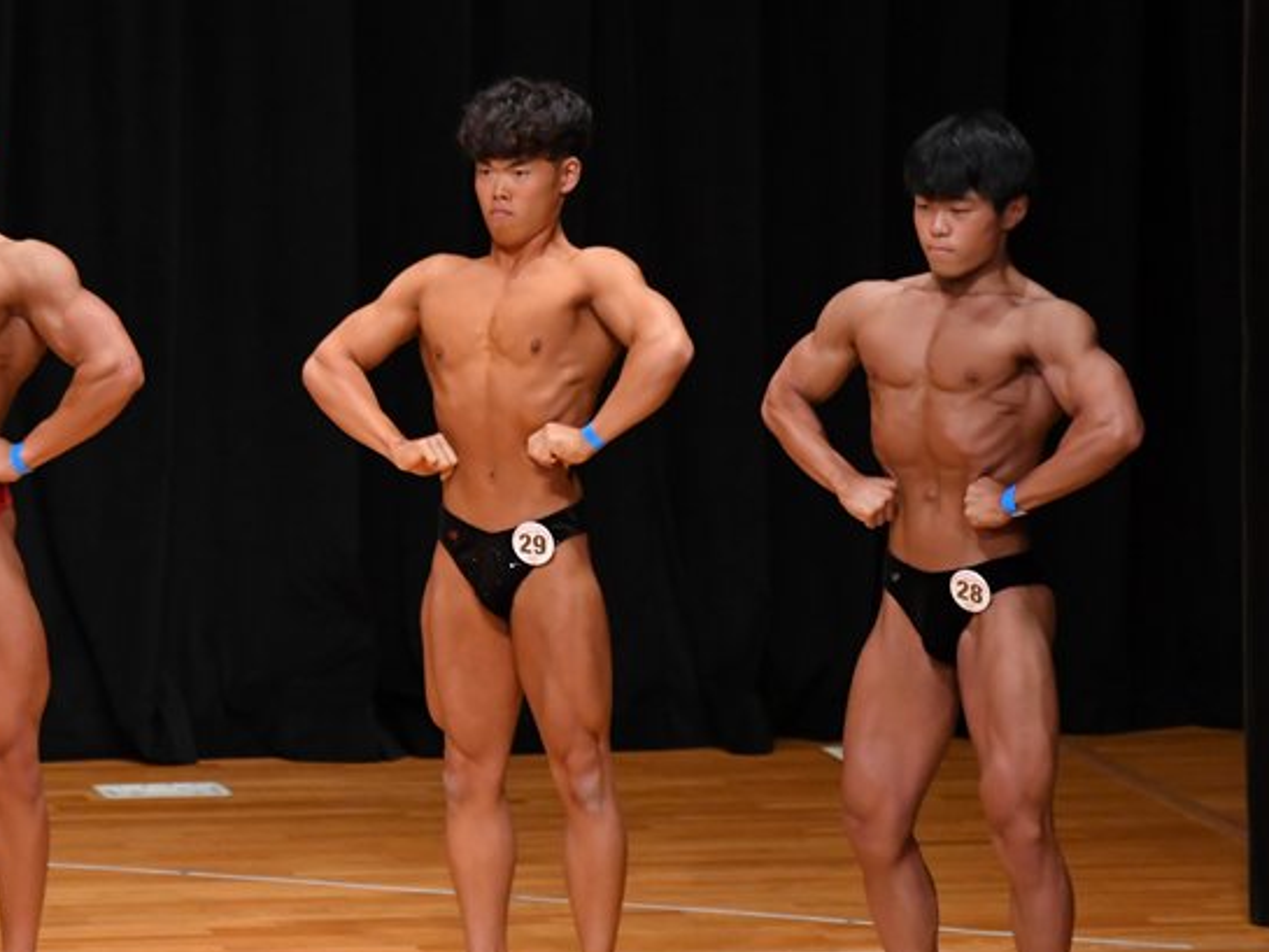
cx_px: 576
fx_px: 13530
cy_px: 545
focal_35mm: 369
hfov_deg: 5.4
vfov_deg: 4.0
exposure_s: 1/400
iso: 4000
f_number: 5.6
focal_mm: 180
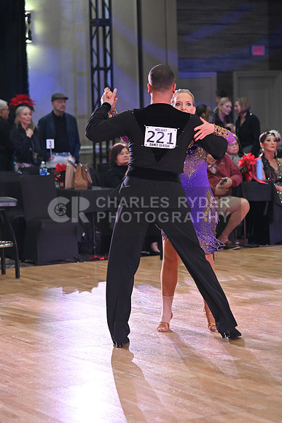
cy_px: 212
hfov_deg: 11.4
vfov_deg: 17.1
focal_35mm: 120
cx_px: 141
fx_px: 1409
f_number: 4
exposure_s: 1/400
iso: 3200
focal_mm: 120
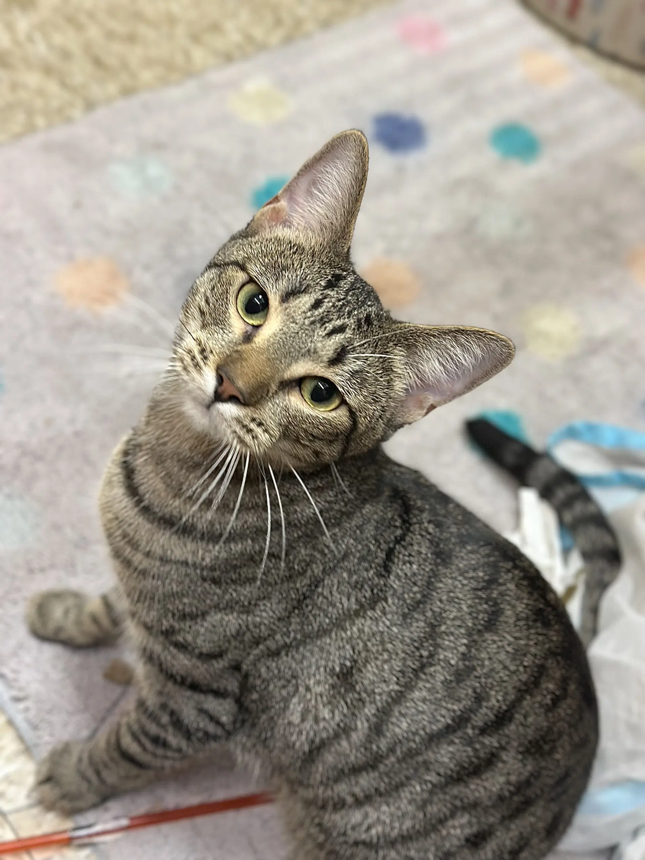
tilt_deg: -51.8
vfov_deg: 39.7
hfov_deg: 30.3
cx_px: 322
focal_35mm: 48
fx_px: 1193
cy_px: 430
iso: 320
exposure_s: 1/60
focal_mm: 6.86
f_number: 1.78
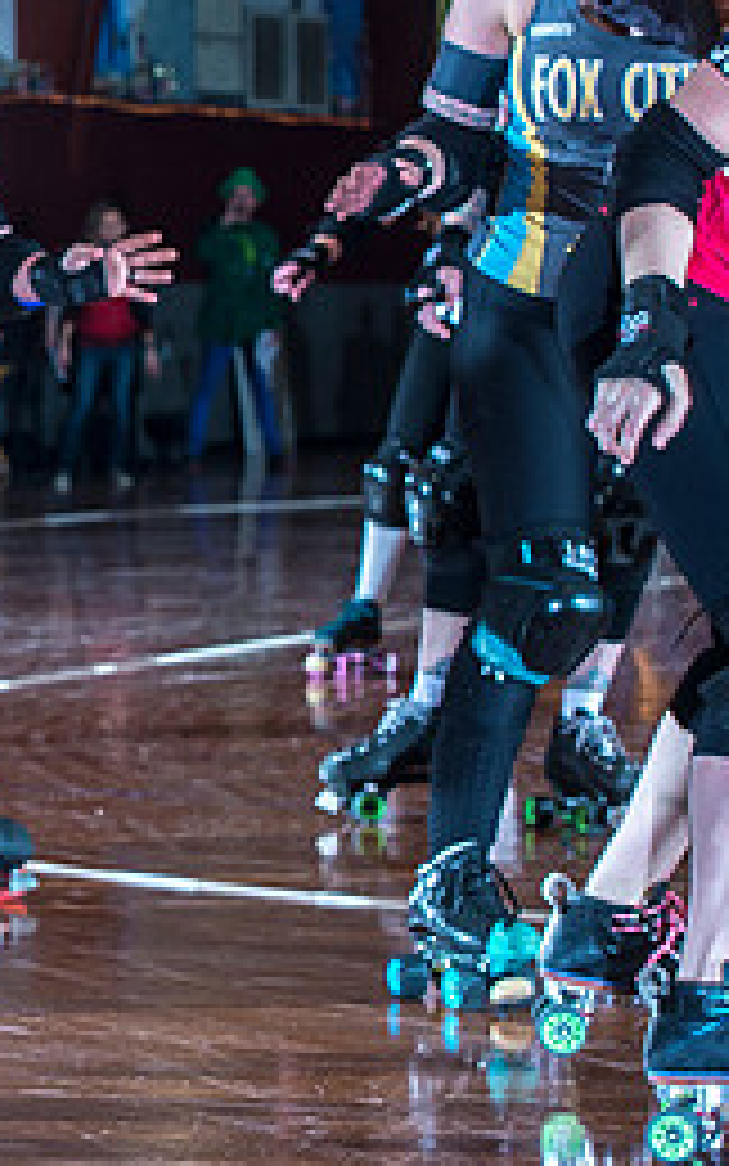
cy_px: 461
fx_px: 5083
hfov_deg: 8.0
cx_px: -486
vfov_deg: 13.1
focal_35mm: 160
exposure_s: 1/160
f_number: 7.1
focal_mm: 70
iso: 800
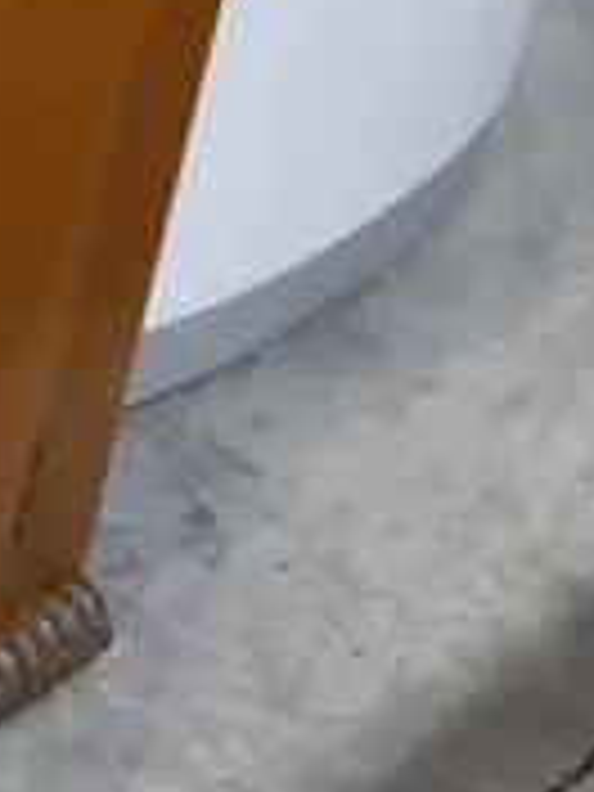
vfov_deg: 11.5
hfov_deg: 8.8
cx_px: -432
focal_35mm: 163
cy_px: -495
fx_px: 3729
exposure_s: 1/60
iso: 320
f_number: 3.5
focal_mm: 14
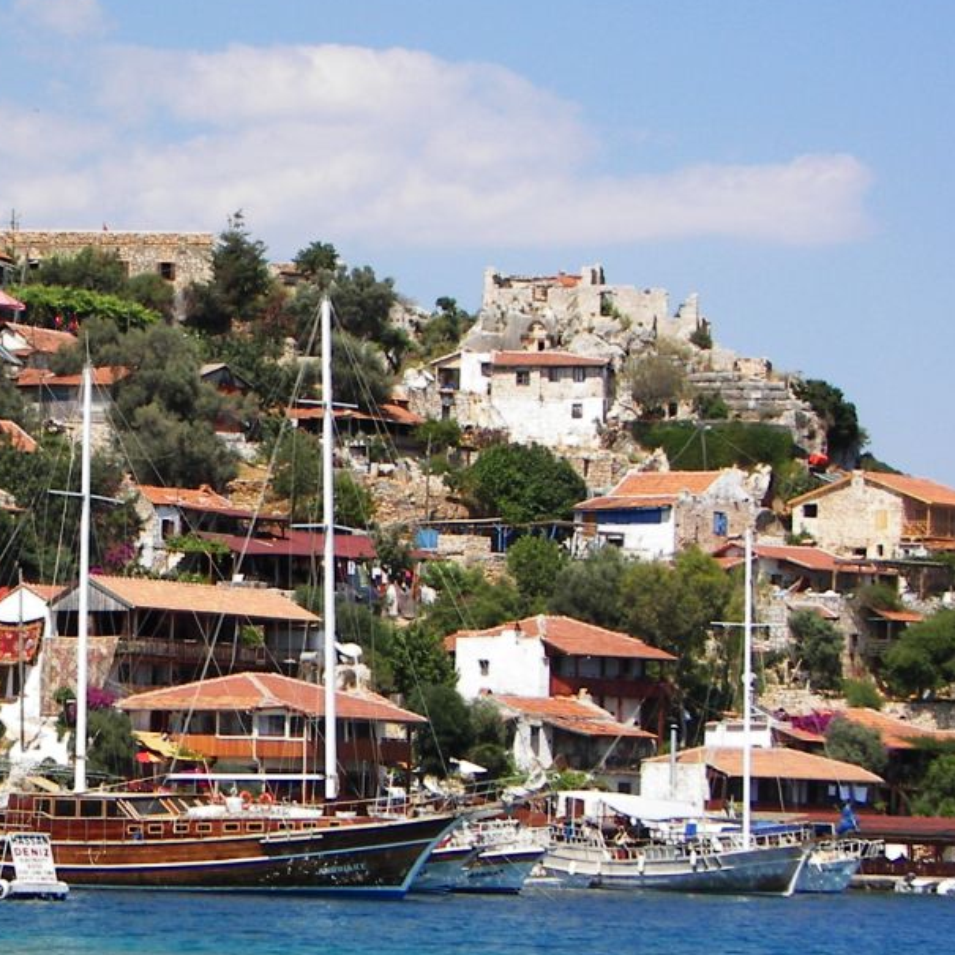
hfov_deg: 10.0
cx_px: 27
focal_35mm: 174
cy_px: 535
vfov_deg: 10.0
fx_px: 5431
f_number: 3.2
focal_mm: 15.4
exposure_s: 1/640
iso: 50
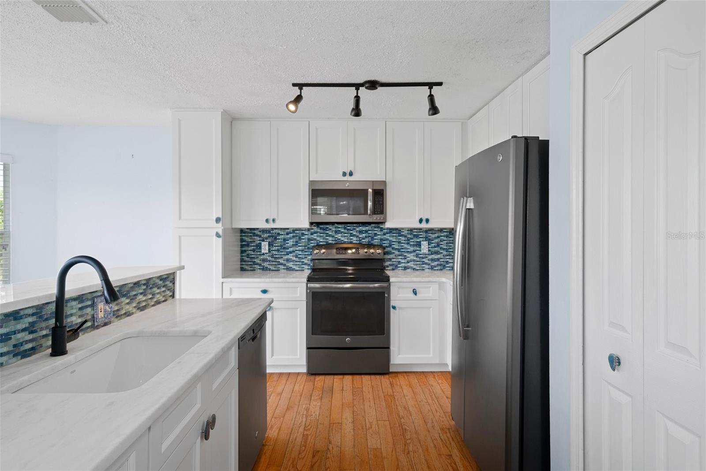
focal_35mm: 19
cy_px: 236
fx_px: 373
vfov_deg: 64.5
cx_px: 353
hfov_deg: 86.9
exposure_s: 1/4
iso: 320
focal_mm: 19
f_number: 8
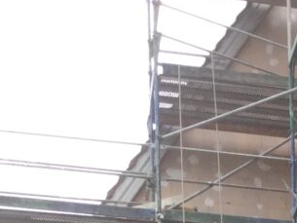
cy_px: 549
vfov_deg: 8.6
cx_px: 529
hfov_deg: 11.7
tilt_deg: +7.1
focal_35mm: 156
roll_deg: +2.4
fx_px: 1339
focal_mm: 3.3
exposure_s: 1/100
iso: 32
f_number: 2.4
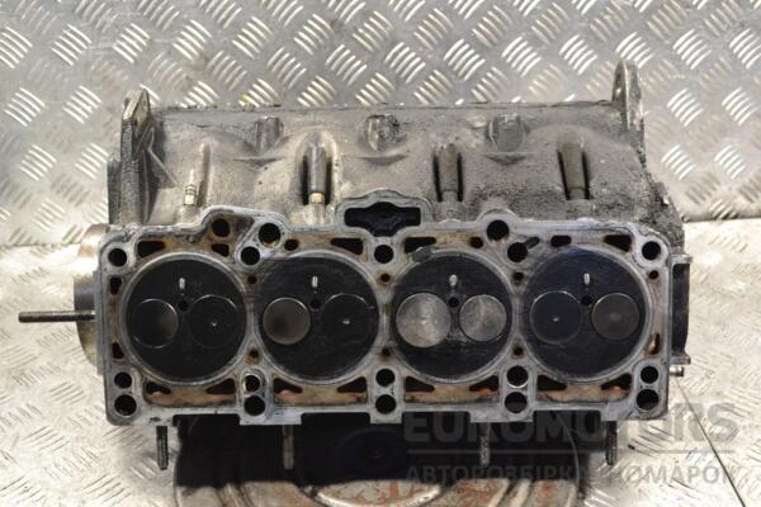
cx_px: 380
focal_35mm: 42
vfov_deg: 31.9
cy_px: 254
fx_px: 888
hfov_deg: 46.4
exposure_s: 1/160
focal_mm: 28
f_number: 6.3
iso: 3200
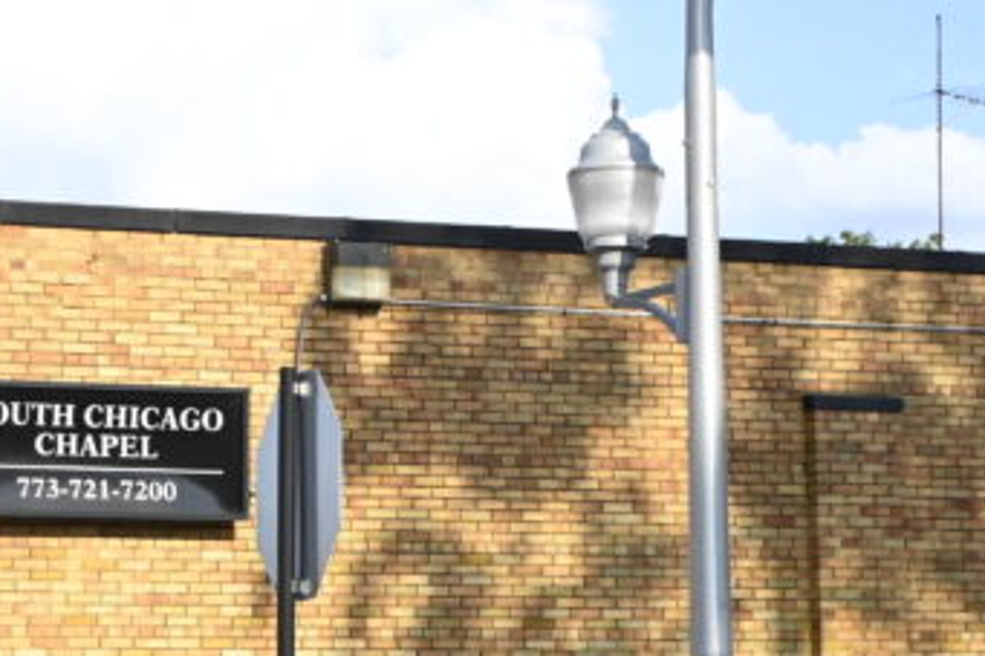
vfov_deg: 11.6
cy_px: 592
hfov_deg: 17.0
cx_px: -81
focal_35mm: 117
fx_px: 3200
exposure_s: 1/800
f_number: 10
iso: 500
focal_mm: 26
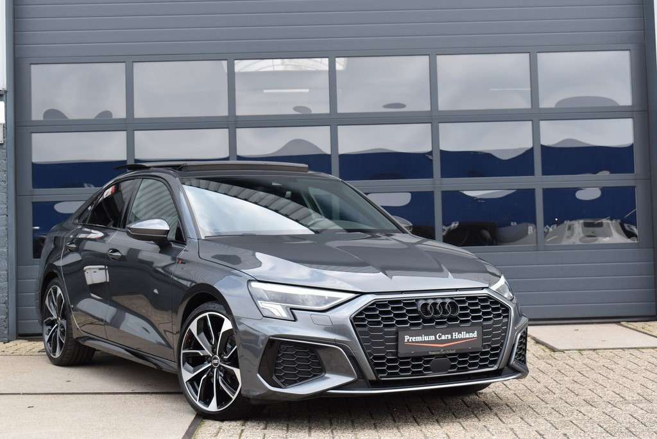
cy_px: 220
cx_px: 328
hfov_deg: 31.9
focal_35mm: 63
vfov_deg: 21.6
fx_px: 1150
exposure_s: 1/250
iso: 280
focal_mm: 42
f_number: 8
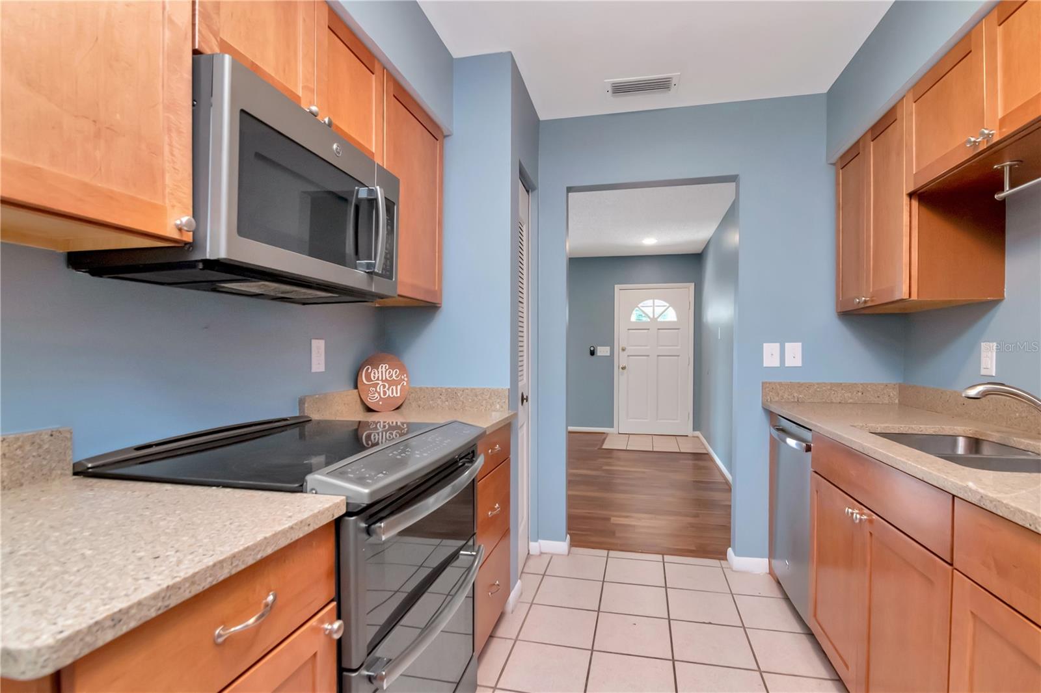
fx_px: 477
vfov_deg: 72.0
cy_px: 346
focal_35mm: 16
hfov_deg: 95.0
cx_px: 520
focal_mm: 11
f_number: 7.1
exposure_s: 1/60
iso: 2000
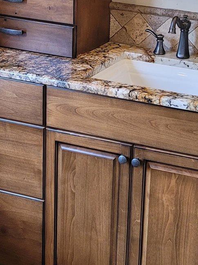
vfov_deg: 20.9
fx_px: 709
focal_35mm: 93
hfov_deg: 15.7
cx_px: 177
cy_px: 67
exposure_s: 1/120
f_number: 1.8
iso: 200
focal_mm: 5.4
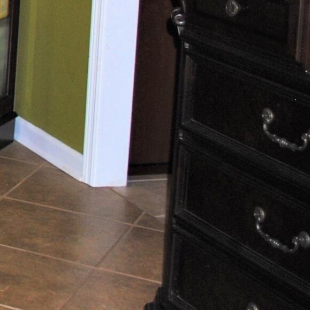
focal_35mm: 119
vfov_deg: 13.8
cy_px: -152
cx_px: -422
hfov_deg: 12.0
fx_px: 1206
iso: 200
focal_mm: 18
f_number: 3.5
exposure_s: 1/60
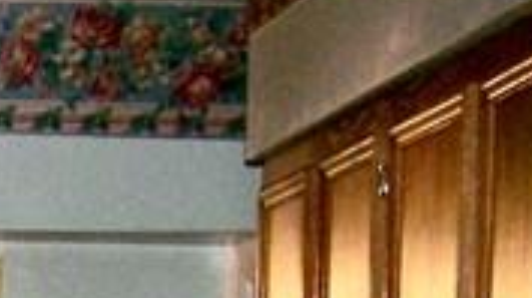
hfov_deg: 8.5
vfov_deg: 4.8
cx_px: -529
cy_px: 918
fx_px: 3381
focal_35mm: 240
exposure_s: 1/60
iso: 80
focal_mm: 6.3
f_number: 2.8
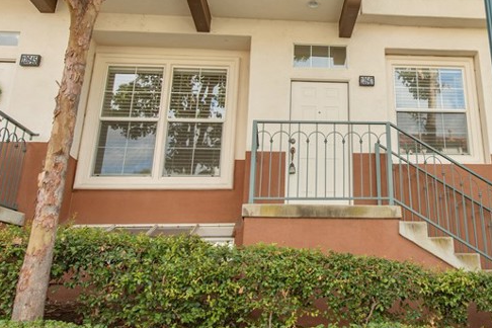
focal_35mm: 40
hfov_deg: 47.2
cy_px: 84
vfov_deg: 32.8
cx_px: 350
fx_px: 547
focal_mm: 19
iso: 250
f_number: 8
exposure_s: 1/250
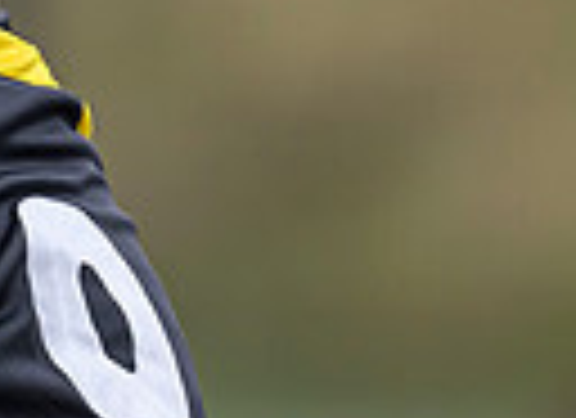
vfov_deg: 0.6
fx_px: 42584
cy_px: 353
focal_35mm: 2588
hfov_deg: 0.8
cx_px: -683
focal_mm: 400
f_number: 3.5
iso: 500
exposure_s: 1/1600
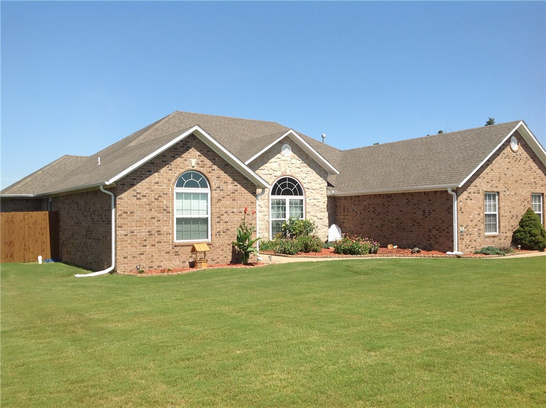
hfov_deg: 52.7
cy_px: 204
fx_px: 551
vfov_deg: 40.6
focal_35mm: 35
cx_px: 273
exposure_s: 1/1890
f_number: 2.4
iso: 50
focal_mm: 4.28
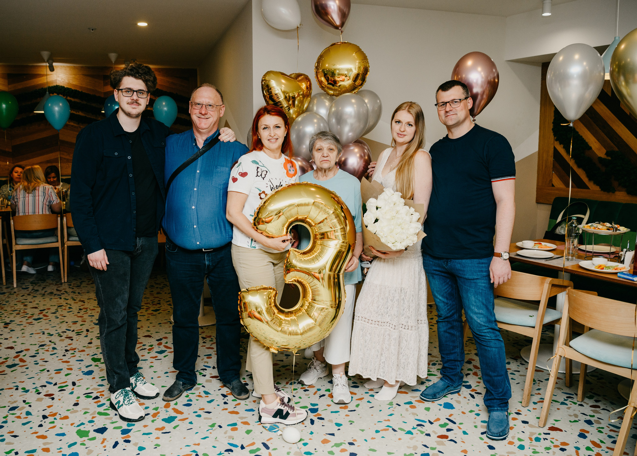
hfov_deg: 63.3
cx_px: 289
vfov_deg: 47.7
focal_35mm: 28
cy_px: 217
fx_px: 515
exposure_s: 1/160
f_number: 3.5
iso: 250
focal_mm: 24
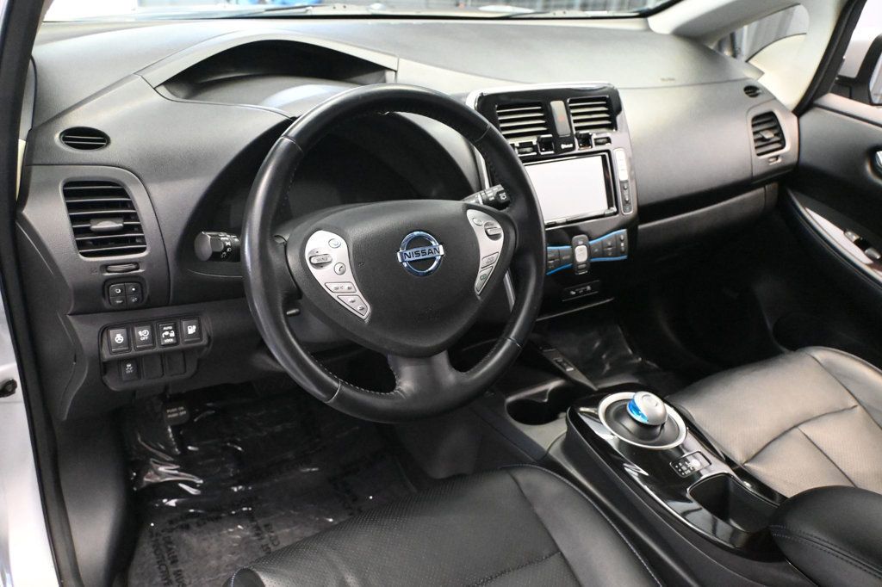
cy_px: 294
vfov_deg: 43.6
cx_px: 441
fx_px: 735
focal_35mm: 30
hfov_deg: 61.9
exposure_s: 1/60
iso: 9000
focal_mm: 20
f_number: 3.8
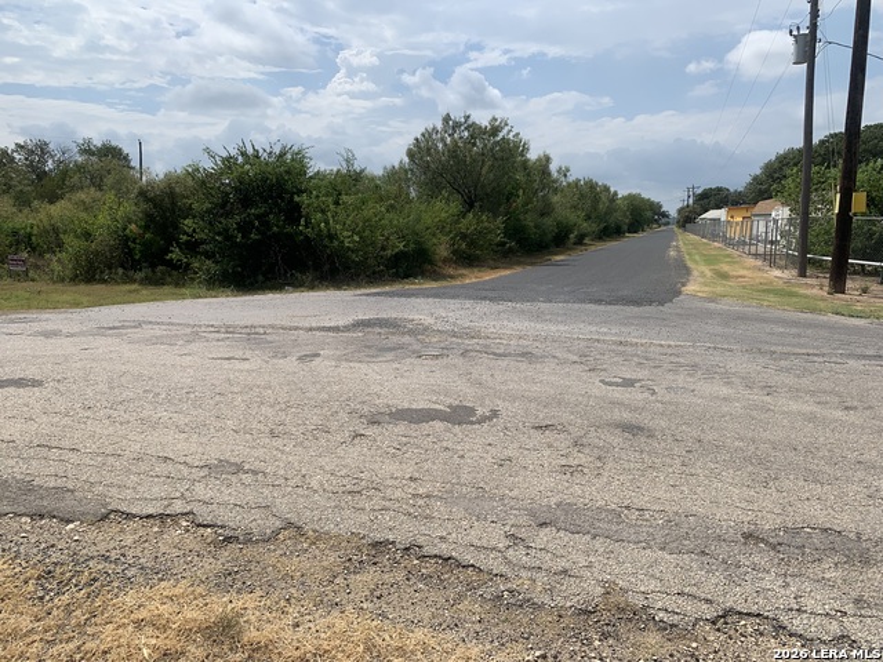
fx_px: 663
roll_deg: +0.5
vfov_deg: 53.1
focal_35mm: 26
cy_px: 331
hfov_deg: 67.3
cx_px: 442
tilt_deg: -11.9
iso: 25
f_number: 1.8
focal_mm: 4.25
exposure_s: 1/4464
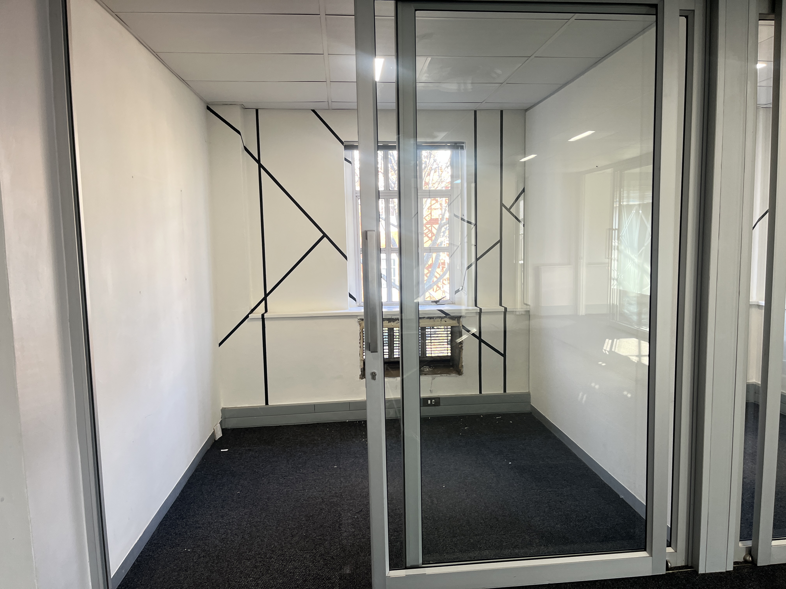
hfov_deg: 67.3
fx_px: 590
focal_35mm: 26
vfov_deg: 53.1
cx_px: 393
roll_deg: +0.0
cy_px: 294
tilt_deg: -8.4
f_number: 1.6
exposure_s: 1/100
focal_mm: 5.1
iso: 100
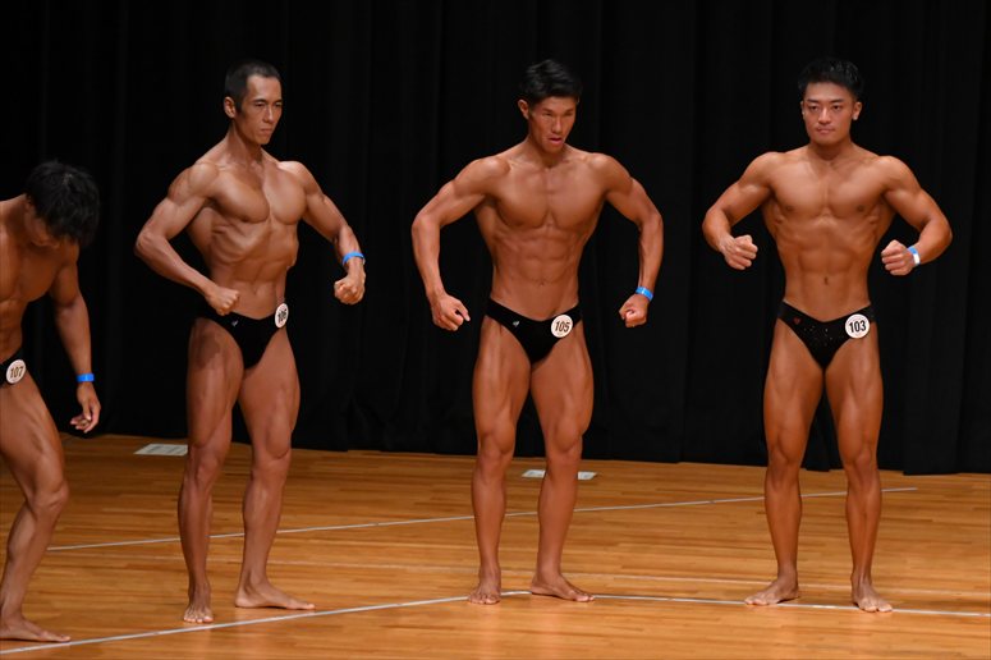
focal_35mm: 270
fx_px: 7429
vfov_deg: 5.1
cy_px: 330
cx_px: 496
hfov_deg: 7.6
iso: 3200
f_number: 5.6
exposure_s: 1/400
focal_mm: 180
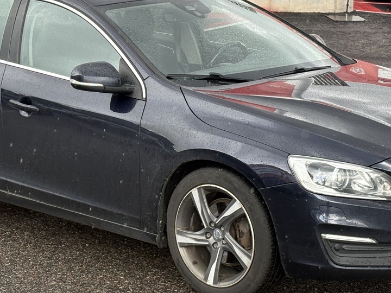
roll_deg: +0.2
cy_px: 130
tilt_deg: -8.3
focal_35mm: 104
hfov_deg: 18.9
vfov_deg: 14.2
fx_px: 1175
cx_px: 169
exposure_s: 1/310
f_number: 1.6
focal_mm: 5.96
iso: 40
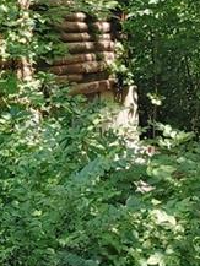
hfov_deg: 14.8
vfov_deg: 20.9
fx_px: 708
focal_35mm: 92
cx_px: -108
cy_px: 34
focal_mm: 4.36
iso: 50
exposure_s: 1/356
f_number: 1.8
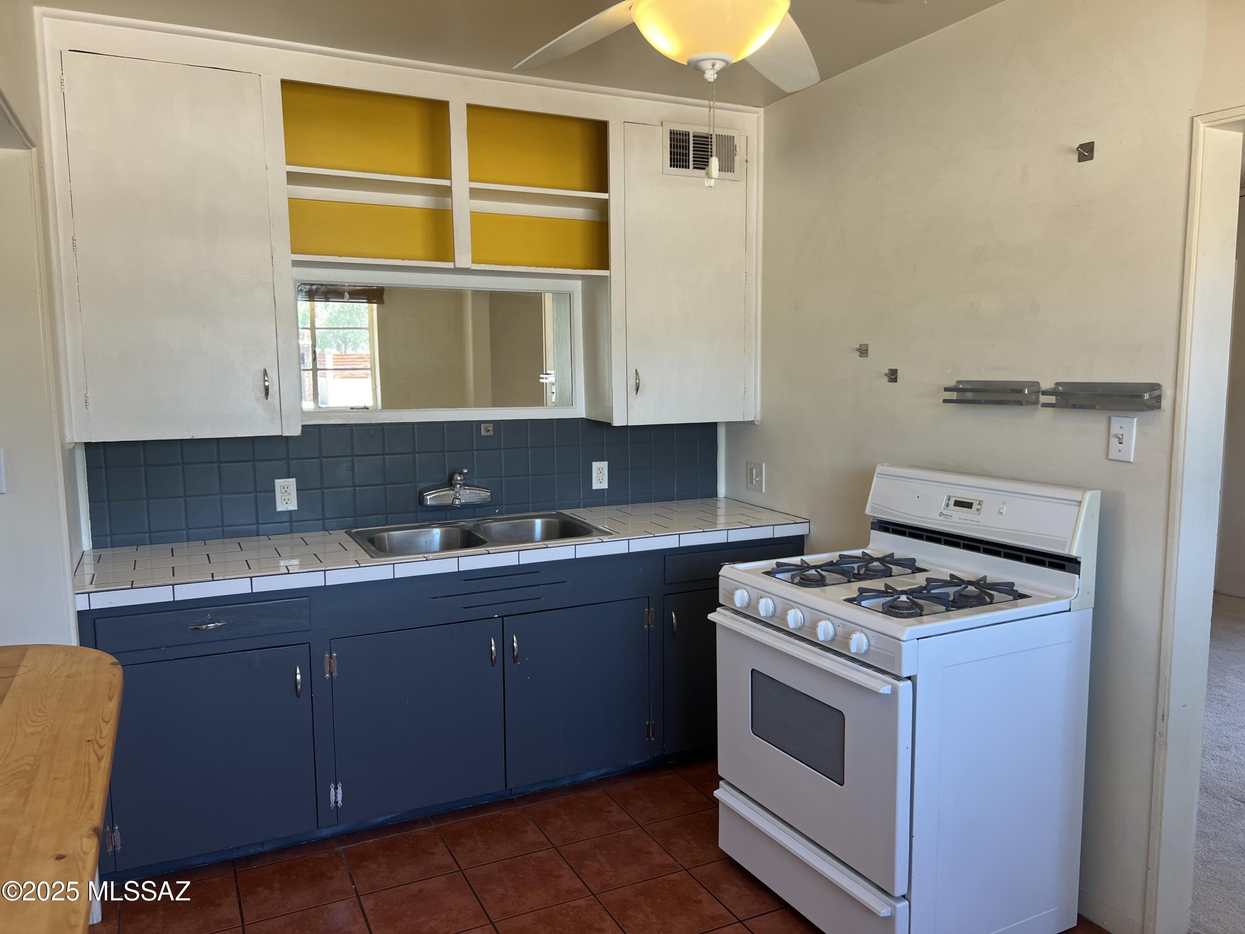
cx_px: 622
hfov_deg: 67.3
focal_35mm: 26
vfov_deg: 53.1
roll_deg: +0.6
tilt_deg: -8.4
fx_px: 935
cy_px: 467
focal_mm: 5.7
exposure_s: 1/120
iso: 50
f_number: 1.5
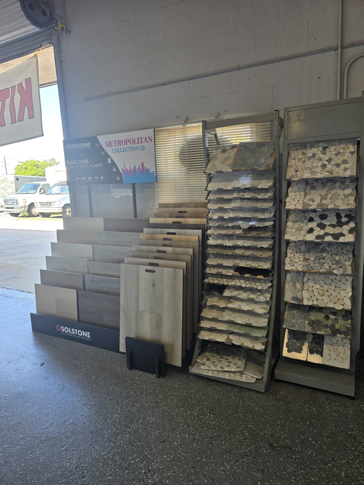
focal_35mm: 23
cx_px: 182
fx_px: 322
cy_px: 242
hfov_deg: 58.9
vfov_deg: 73.9
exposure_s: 1/120
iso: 50
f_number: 1.7
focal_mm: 6.3
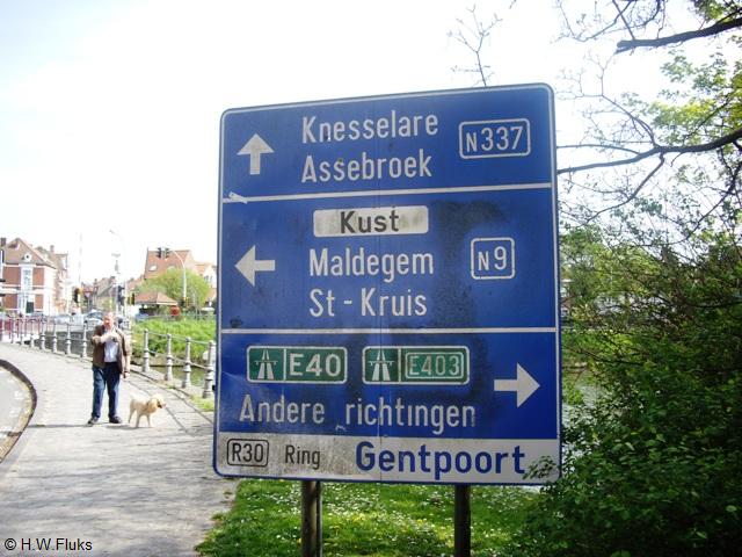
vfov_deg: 37.7
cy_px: 278
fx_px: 815
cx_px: 371
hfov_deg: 49.0
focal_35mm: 38
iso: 64
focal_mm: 7.9
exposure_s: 1/400
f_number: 2.8
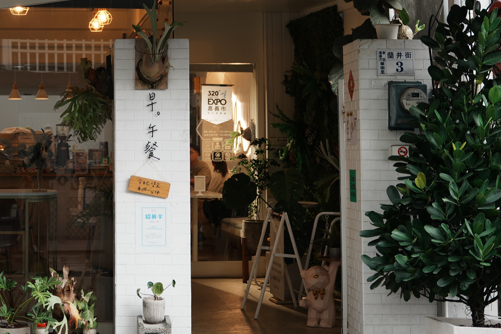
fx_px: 1169
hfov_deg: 23.6
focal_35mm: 84
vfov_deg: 16.0
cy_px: 24
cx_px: 63
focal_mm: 34
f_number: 2.8
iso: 50
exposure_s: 1/25
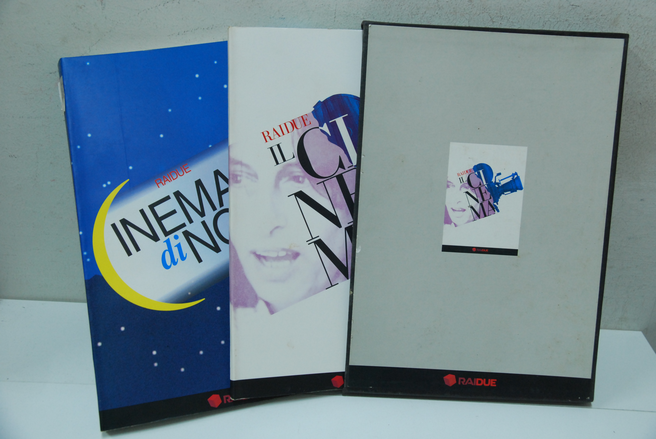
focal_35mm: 40
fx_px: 739
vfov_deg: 33.1
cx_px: 328
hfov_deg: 47.9
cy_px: 220
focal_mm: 27
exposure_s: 1/20
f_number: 7.1
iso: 800
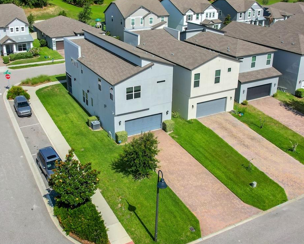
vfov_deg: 41.0
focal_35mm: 36
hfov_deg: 50.2
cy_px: 96
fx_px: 324
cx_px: 137
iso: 120
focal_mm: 8.38
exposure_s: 1/640
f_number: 2.8
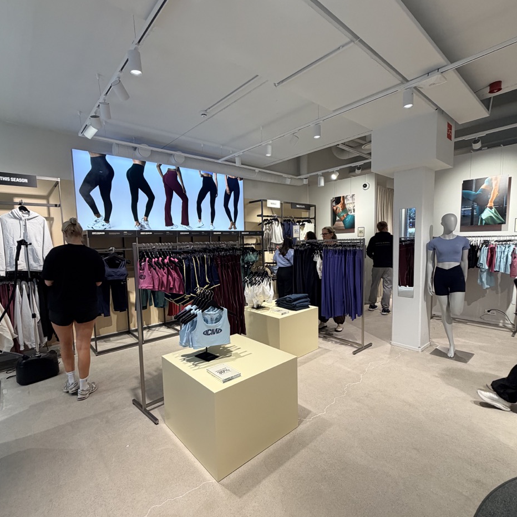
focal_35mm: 17
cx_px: 254
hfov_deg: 84.0
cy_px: 268
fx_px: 287
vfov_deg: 83.9
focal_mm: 2.22
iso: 125
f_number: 2.2
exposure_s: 1/121
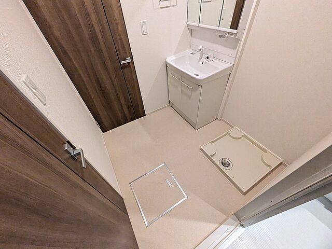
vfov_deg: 85.7
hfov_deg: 102.1
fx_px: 134
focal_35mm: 14
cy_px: 124
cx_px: 166
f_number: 2.2
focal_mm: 1.83
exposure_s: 1/60
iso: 932
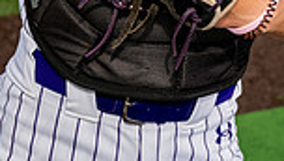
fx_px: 935
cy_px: -245
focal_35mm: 124
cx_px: 146
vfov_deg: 8.8
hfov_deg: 17.3
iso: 100
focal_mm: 40
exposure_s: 1/640
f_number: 4
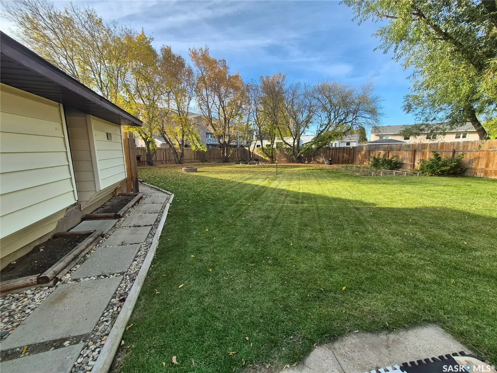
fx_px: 187
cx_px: 248
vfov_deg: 89.9
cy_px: 186
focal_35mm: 13
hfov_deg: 106.2
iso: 50
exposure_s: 1/386
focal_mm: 1.74
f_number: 2.2
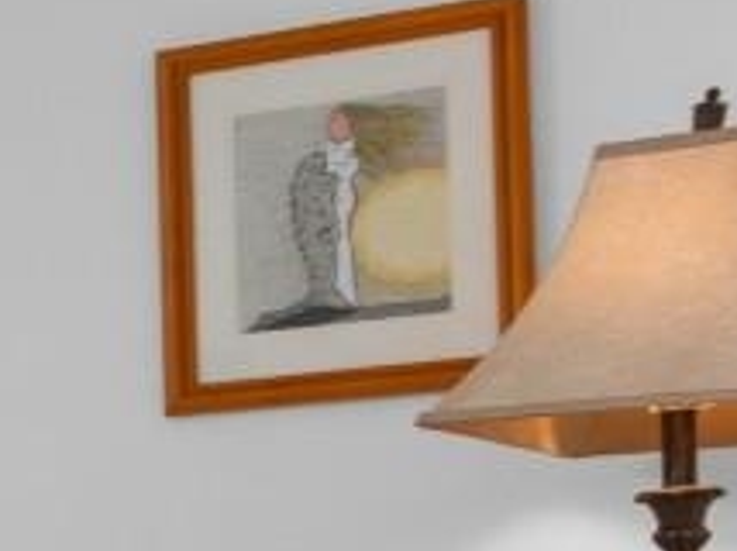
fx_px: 2637
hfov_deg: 10.2
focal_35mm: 124
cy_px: 789
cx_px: -1619
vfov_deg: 11.5
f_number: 4.8
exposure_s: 1/20
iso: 100
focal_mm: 11.5
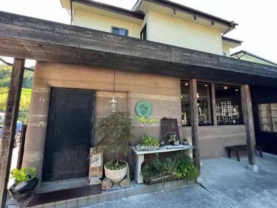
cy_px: 94
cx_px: 139
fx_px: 120
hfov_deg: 98.2
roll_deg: -0.7
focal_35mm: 15
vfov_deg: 81.5
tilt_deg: +7.1
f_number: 1.8
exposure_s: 1/99
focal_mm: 1.57
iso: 64
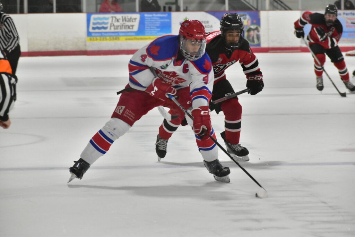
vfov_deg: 6.8
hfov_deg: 10.2
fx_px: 1997
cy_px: 118
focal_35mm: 202
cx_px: 178
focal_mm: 135
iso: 4000
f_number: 6.3
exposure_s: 1/400
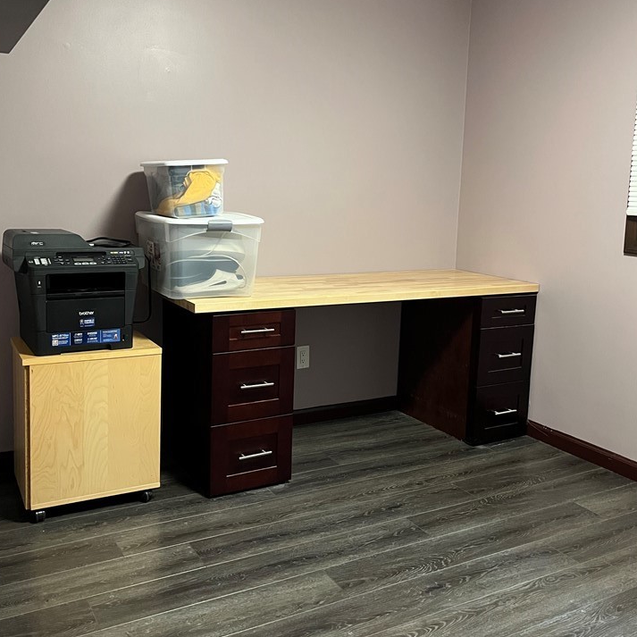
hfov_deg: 49.7
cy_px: 265
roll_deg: -1.7
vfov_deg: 49.5
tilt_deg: -5.7
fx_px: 687
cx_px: 301
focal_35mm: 33
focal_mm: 5.1
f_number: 1.6
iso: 500
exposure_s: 1/60
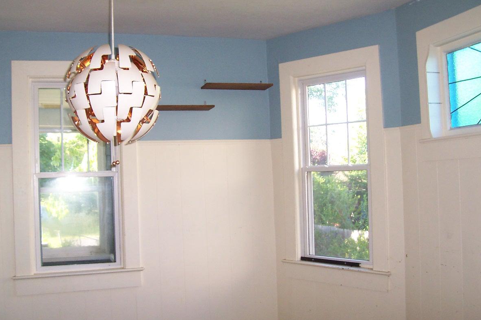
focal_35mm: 39
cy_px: 163
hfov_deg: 49.6
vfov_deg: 34.2
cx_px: 238
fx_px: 521
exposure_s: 1/60
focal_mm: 5.6
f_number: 2.8
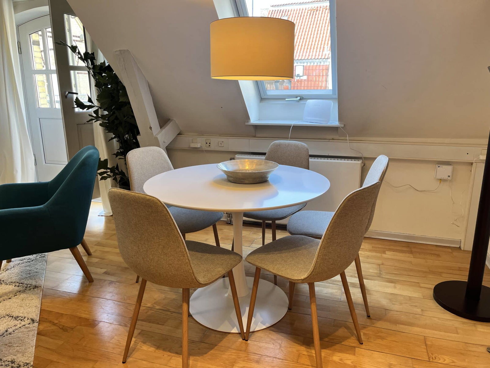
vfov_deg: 53.1
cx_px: 245
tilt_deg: -14.6
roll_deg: +0.1
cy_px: 184
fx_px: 368
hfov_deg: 67.3
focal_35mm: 26
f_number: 1.6
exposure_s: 1/100
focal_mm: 5.1
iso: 100
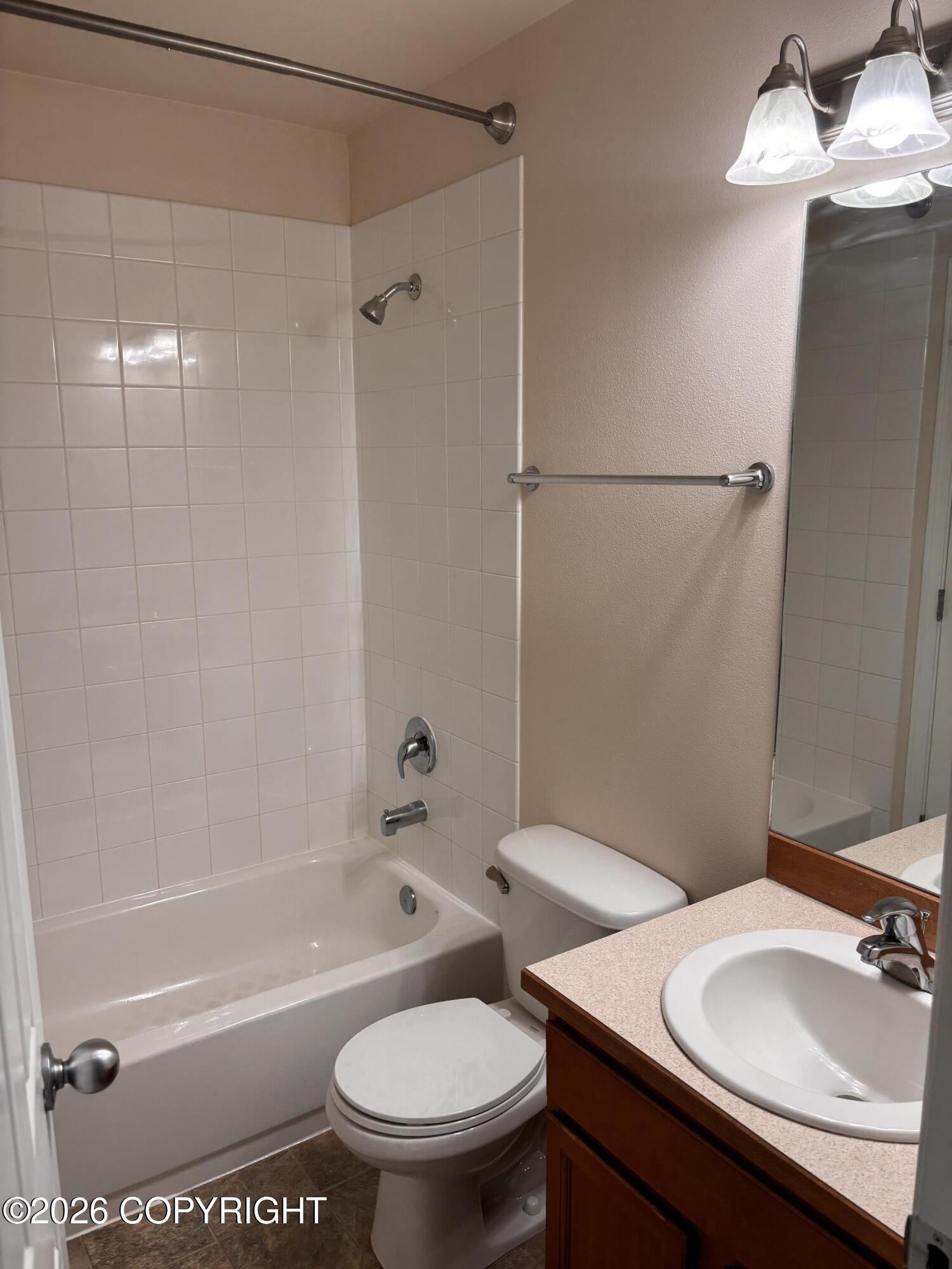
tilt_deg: -10.1
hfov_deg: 53.1
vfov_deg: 67.3
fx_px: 953
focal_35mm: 26
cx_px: 476
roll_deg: -0.2
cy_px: 634
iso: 64
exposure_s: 1/120
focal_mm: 5.96
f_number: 1.6
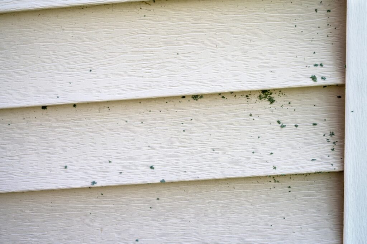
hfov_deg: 28.9
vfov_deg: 19.4
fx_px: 713
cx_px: 184
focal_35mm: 70
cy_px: 122
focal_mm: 70
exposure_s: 1/30
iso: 200
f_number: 18
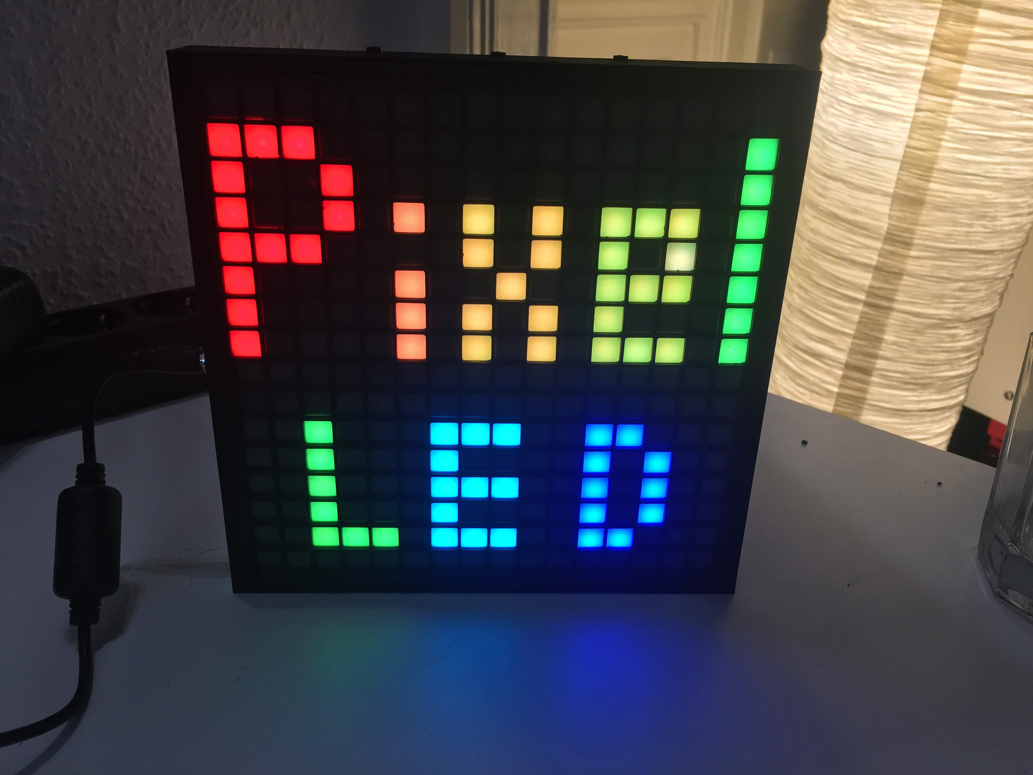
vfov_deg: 48.2
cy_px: 388
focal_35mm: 29
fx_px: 865
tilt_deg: -24.8
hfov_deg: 61.7
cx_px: 516
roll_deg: -1.1
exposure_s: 1/50
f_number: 2.2
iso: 32
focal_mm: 4.15
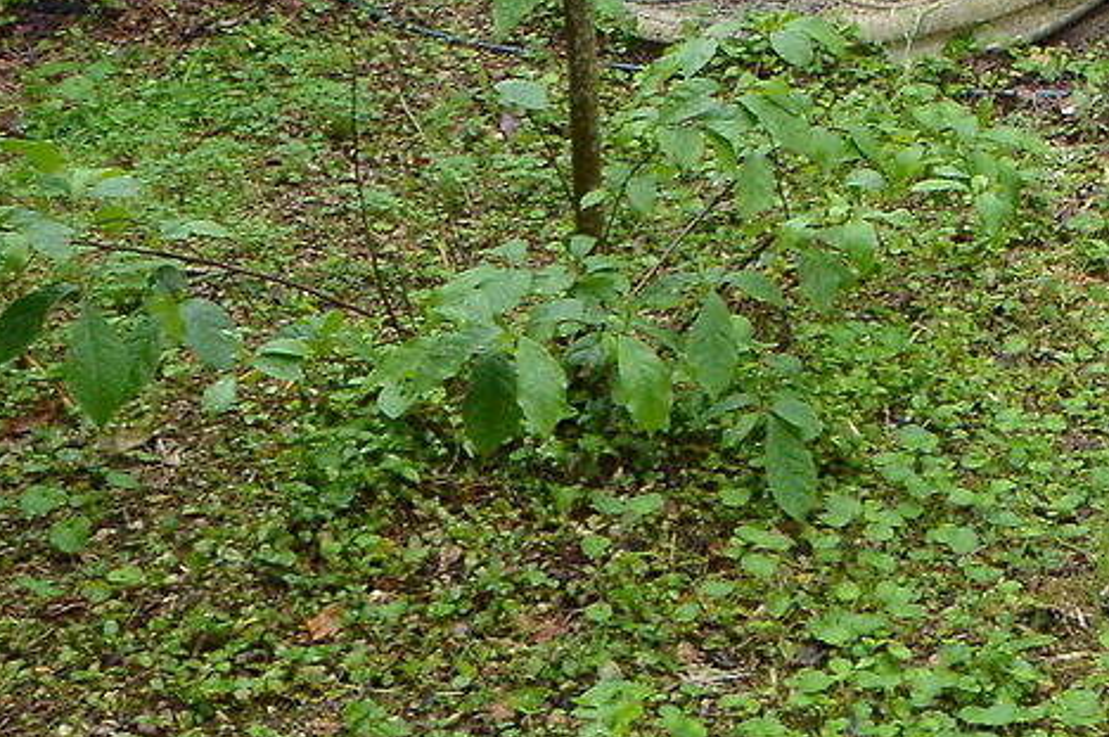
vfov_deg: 15.3
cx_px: 1201
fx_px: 2370
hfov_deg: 24.7
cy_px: -590
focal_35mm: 77
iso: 400
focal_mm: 10
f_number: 7.1
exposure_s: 1/60
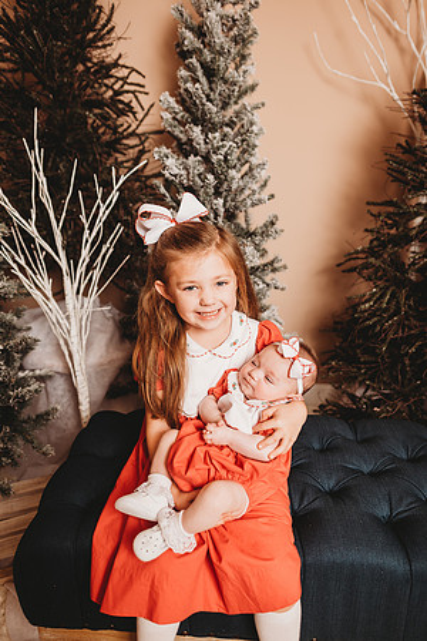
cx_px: 214
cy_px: 320
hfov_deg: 53.1
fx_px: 427
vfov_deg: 73.7
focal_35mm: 24
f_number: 2.8
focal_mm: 24
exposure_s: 1/160
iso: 100
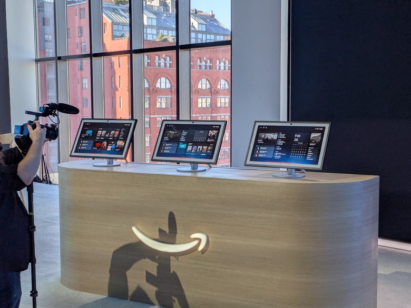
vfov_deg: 29.7
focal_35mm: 49
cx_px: 206
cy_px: 154
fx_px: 582
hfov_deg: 38.9
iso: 55
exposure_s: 1/219
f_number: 1.7
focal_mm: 4.53
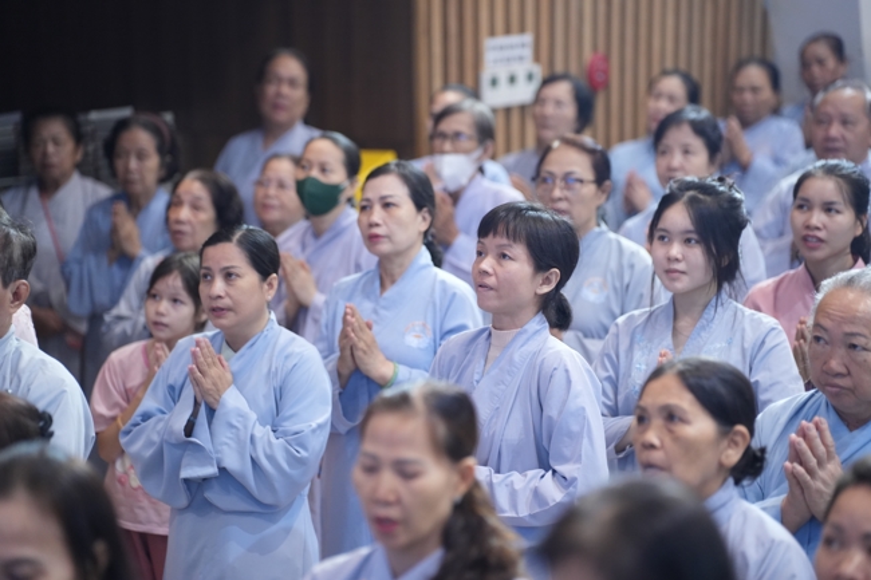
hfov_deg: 16.7
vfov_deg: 11.1
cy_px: 290
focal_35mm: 123
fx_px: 2975
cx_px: 436
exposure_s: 1/160
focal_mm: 123
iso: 3200
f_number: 2.8
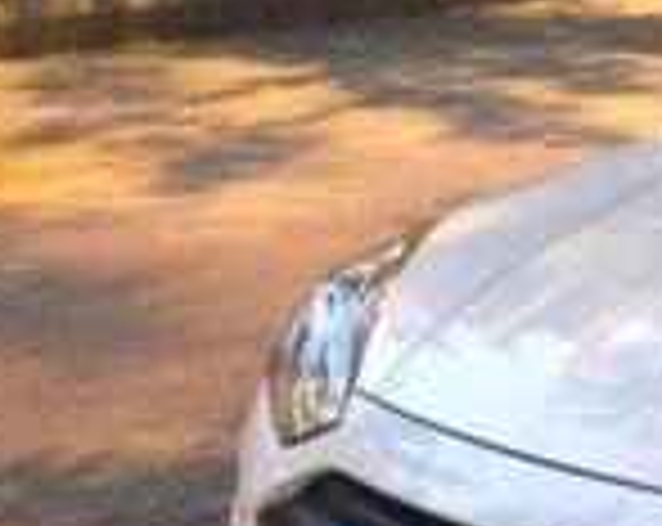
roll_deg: -1.9
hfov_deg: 11.5
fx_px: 2835
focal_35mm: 145
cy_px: 339
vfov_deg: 10.6
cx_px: 1455
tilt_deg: -13.1
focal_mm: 4.12
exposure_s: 1/15
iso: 800
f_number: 2.4
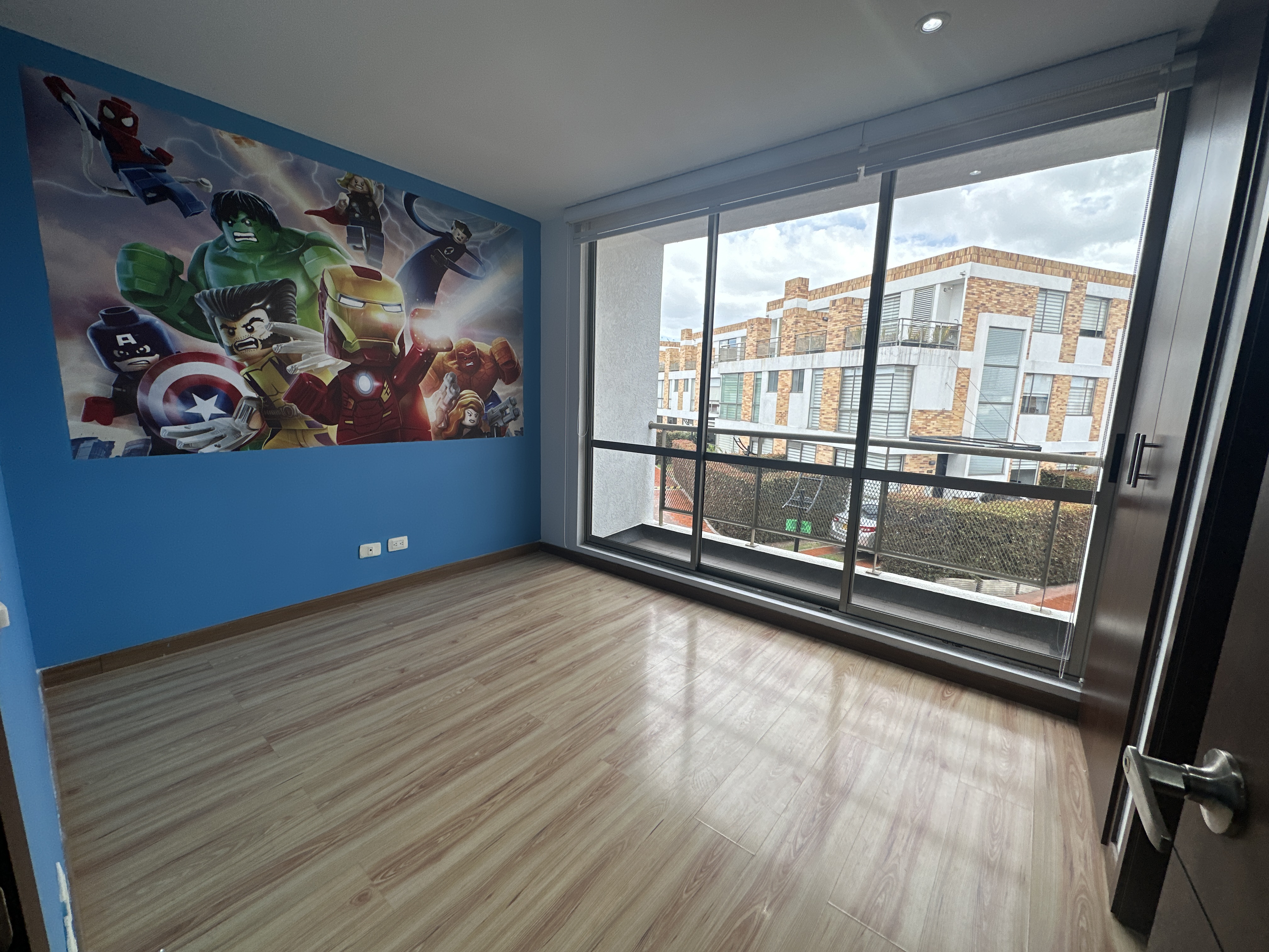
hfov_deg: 102.1
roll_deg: -1.4
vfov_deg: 85.7
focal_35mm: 14
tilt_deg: -9.1
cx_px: 634
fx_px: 513
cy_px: 476
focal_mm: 2.22
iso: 40
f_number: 2.2
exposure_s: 1/189
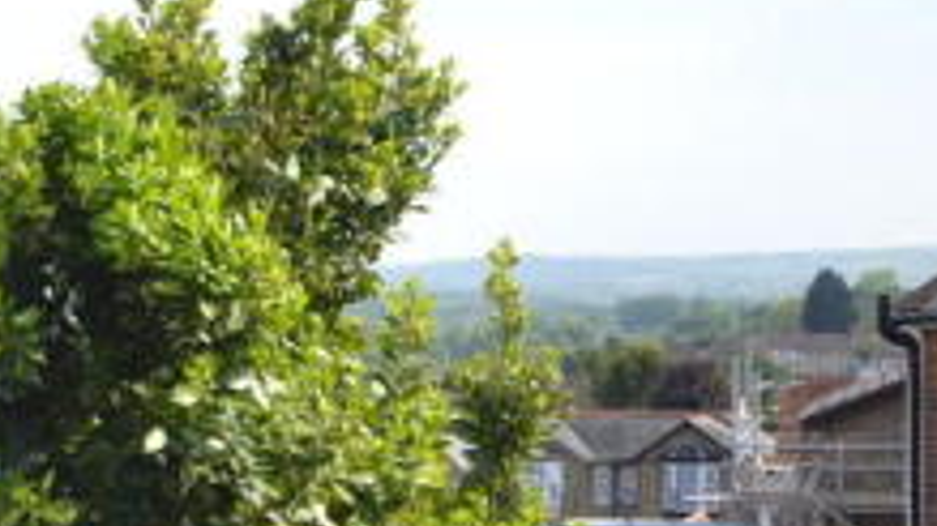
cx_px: -216
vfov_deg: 12.8
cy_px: 396
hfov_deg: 21.0
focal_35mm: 94
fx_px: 2335
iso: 100
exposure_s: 1/125
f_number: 5.6
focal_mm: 20
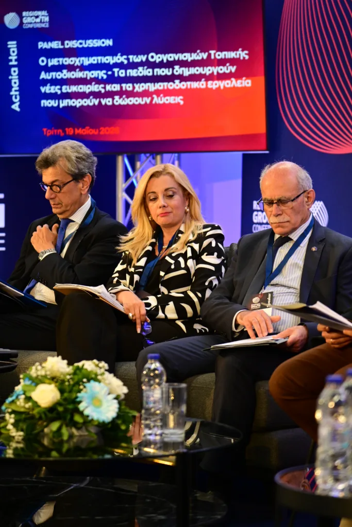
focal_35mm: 120
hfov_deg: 11.4
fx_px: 1759
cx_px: 176
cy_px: 264
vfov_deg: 17.1
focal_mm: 120
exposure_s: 1/320
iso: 2500
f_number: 4
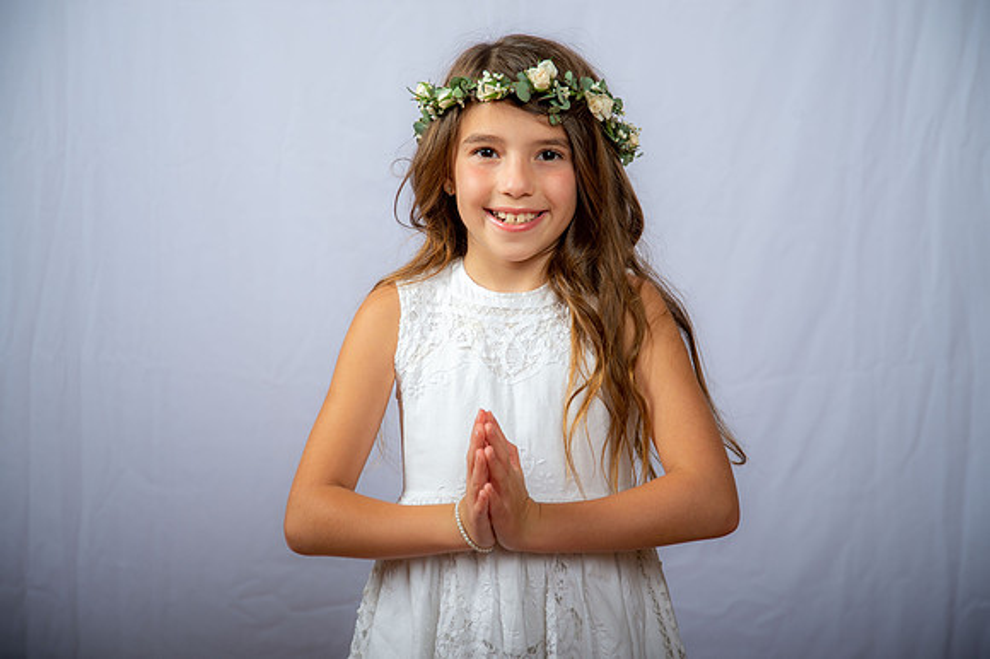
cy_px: 330
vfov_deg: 17.5
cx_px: 495
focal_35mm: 78
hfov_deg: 26.0
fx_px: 2144
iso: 250
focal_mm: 78
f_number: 5.6
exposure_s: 1/200
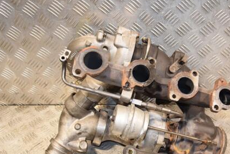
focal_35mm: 47
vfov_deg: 28.5
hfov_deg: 41.6
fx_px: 300
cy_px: 101
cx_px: 144
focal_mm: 22
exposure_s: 1/160
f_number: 5
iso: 800
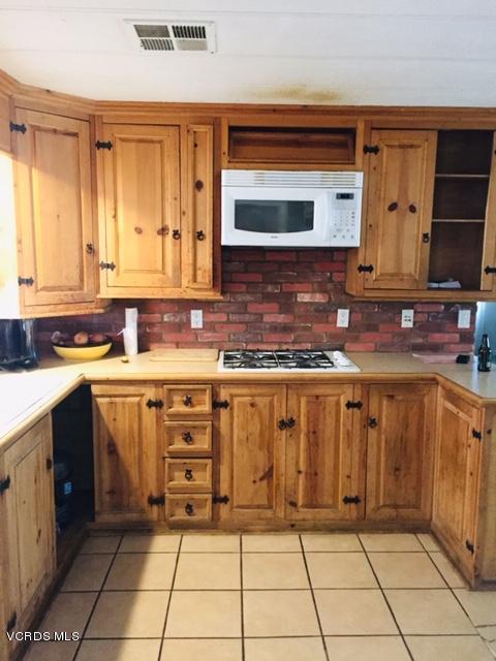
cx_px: 248
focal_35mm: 29
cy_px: 330
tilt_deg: -8.0
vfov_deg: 61.7
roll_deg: -0.7
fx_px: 554
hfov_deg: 48.2
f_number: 2.2
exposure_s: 1/15
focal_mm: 4.15
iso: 250
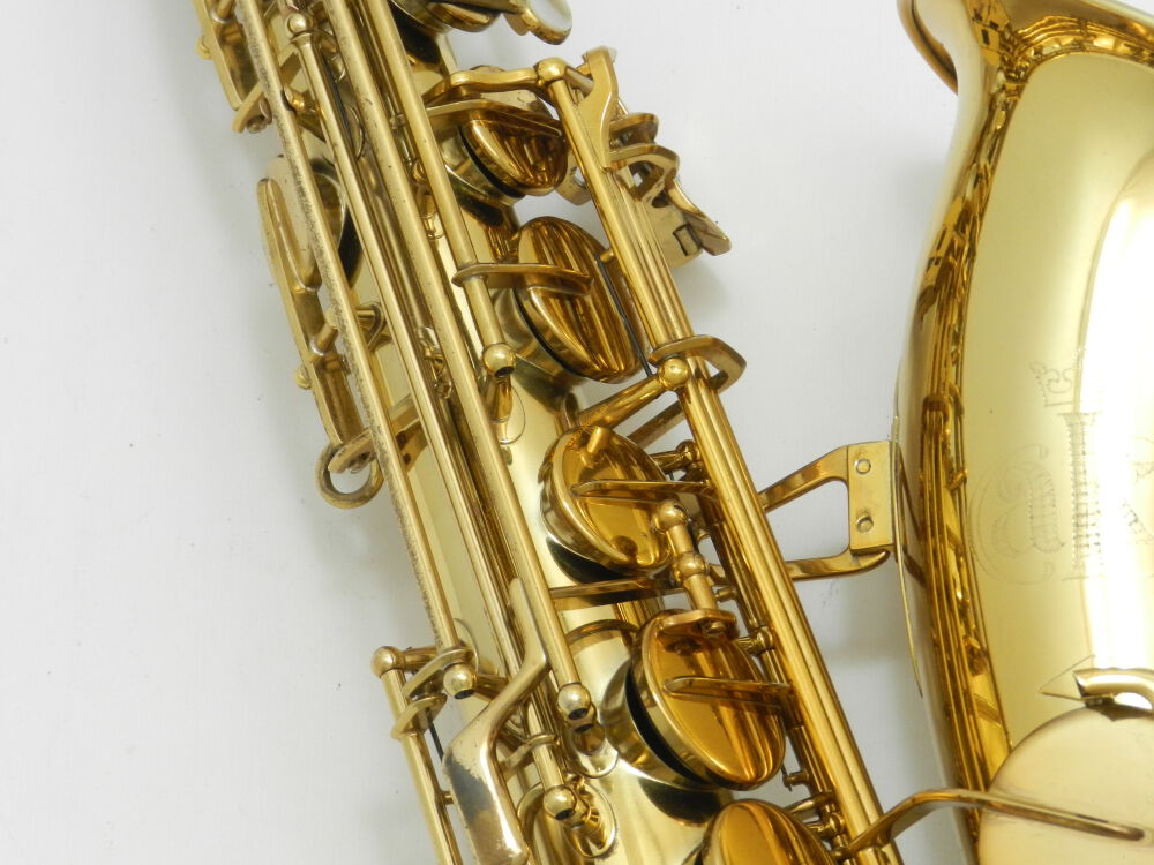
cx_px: 577
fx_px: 6367
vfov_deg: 7.8
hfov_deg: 10.4
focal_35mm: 191
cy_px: 432
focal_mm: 34
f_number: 5.5
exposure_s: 1/30
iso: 400
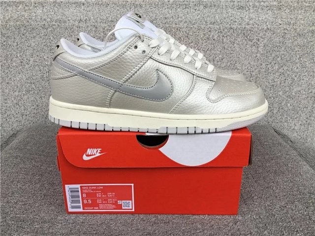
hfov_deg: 58.4
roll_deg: -0.5
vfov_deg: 45.4
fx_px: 282
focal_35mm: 31
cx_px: 158
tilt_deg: -20.4
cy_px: 118
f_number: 2.4
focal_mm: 3.3
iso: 25
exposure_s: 1/131
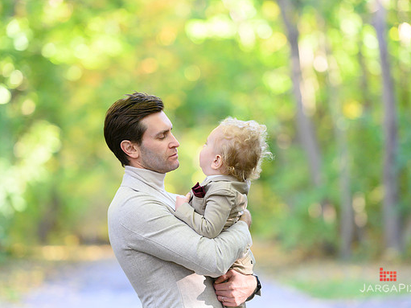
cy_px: 154
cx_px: 203
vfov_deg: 8.2
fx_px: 2137
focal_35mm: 180
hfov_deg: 11.0
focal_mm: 165
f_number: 3.2
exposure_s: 1/200
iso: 1600
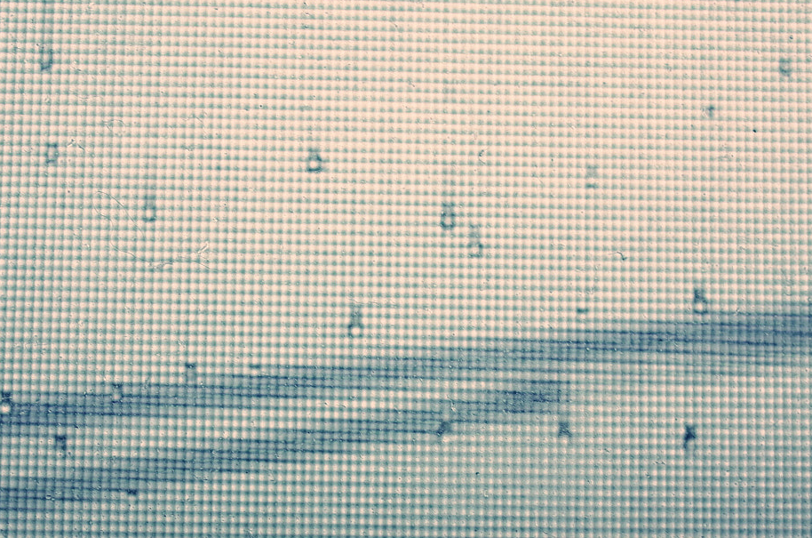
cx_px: 387
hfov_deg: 40.4
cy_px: 395
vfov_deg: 27.1
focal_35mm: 49
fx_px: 1103
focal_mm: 18.3
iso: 200
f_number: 2.8
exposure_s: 1/50
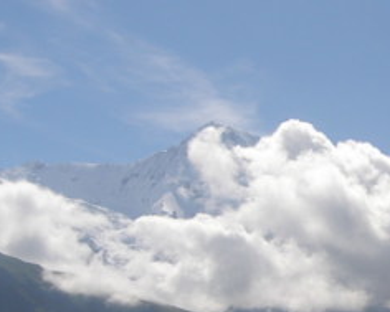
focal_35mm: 102
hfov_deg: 17.7
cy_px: 250
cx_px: 488
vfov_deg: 15.0
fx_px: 1178
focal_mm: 5.6
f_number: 4.7
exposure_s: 1/1000
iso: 50
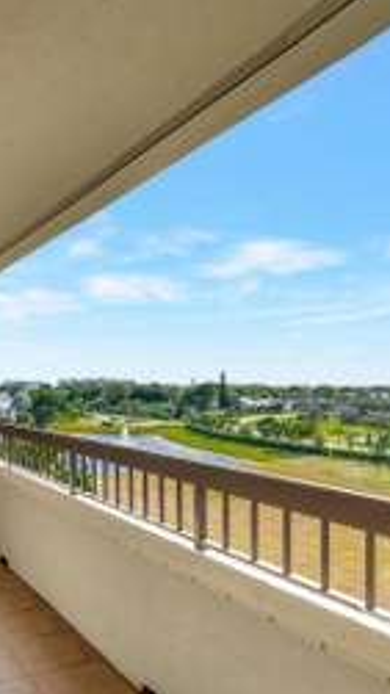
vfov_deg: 64.1
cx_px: 124
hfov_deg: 38.4
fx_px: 552
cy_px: 388
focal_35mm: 30
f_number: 8
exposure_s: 1/640
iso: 1000
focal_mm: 10
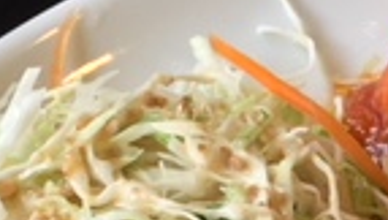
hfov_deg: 14.5
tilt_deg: -56.1
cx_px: 510
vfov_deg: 8.6
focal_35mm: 141
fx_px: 1453
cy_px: 147
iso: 25
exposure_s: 1/30
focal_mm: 4.15
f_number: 2.2
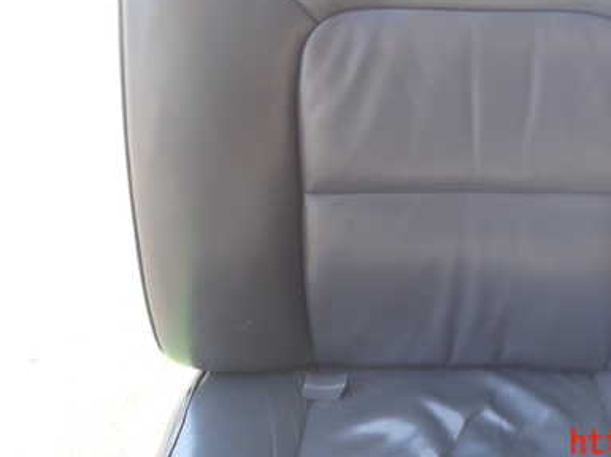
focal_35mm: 39
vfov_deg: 35.8
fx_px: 688
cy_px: 106
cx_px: 452
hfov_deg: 46.3
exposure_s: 1/125
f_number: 2
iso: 100
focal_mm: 4.5
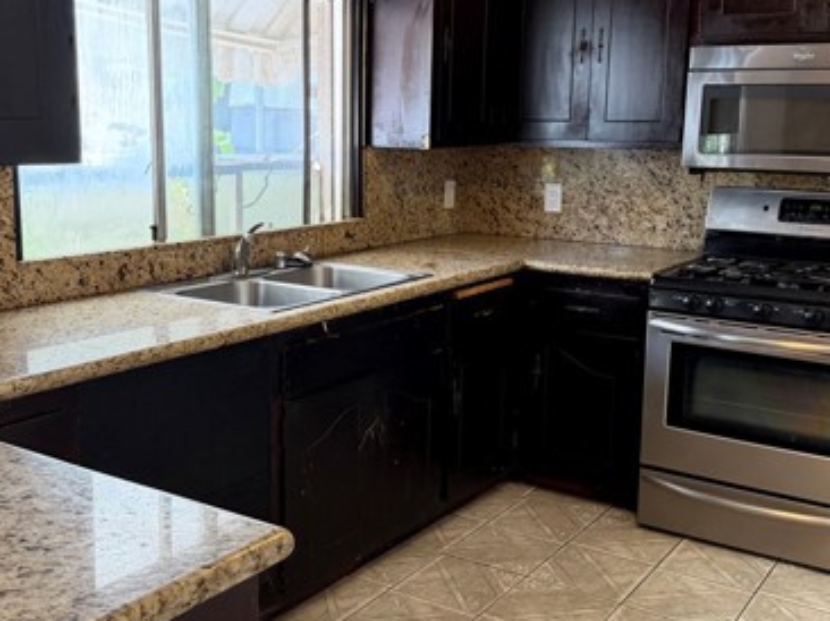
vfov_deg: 34.3
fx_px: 1006
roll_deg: -1.4
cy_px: 286
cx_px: 395
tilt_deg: -9.3
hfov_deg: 44.8
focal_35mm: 42
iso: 200
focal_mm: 6.76
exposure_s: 1/60
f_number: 1.78
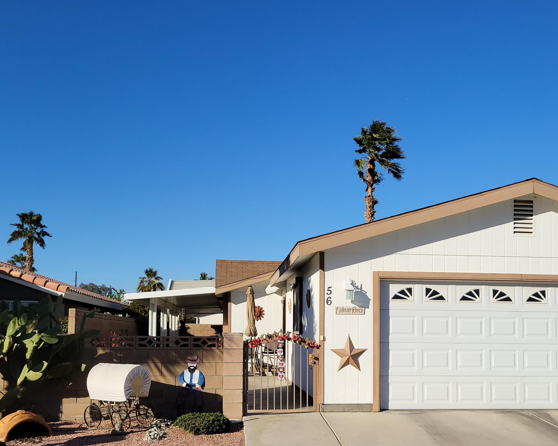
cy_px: 296
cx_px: 322
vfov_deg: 37.8
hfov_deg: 46.7
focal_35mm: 39
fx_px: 644
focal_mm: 5.4
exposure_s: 1/3531
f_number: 1.8
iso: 40
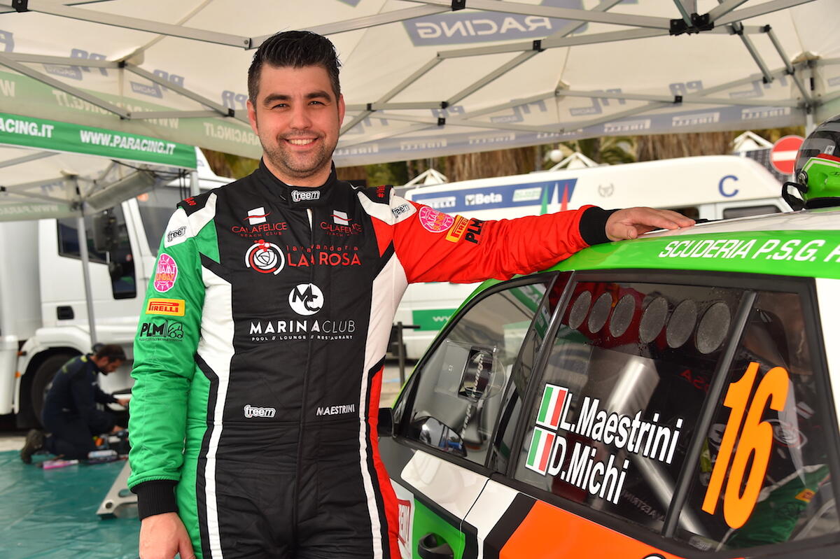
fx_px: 933
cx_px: 420
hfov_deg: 48.5
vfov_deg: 33.4
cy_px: 280
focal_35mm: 40
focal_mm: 40
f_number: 5.6
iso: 640
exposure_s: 1/1600
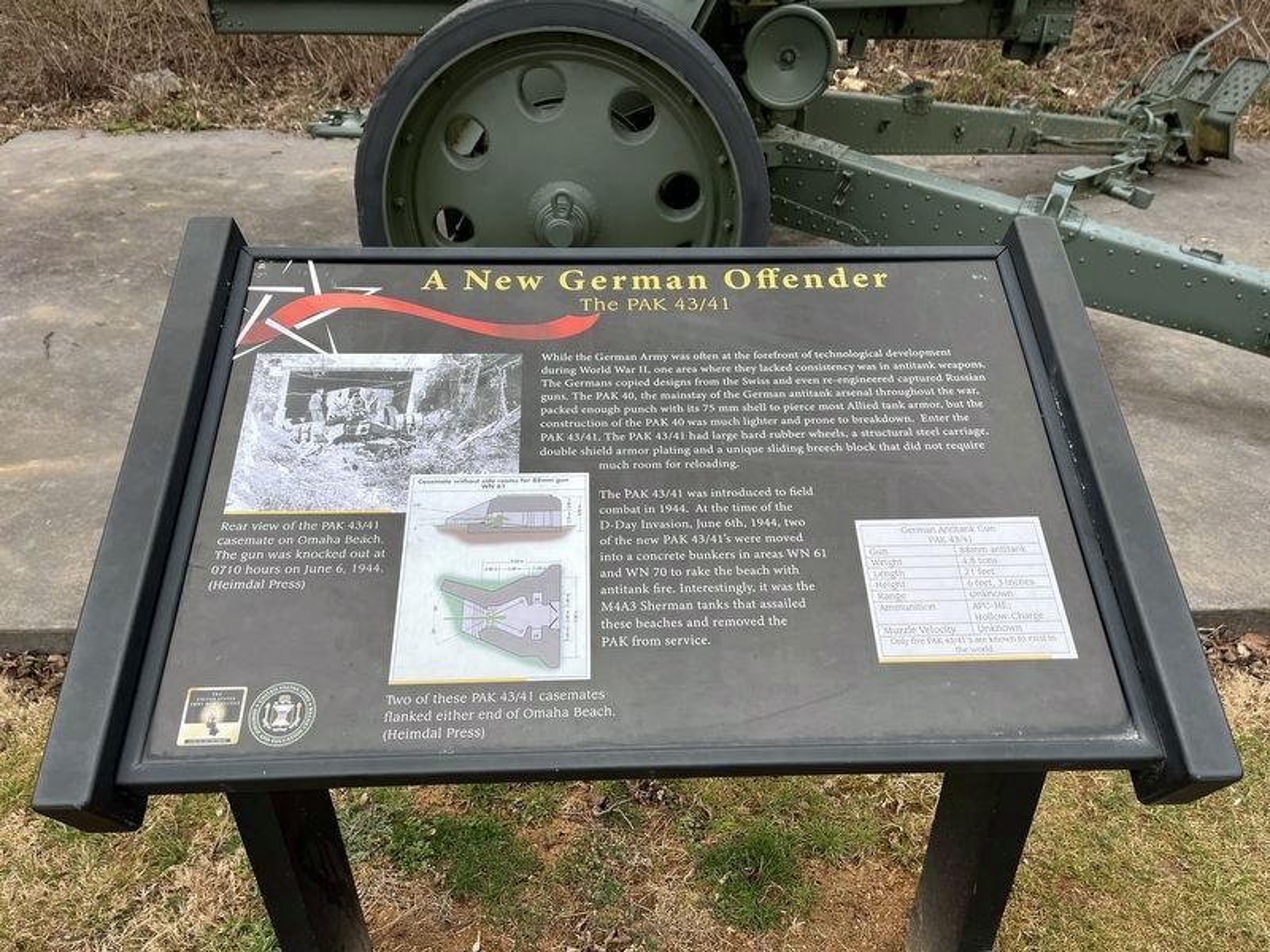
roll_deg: -0.9
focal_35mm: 26
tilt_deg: -32.8
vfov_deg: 53.1
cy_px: 476
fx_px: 954
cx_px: 635
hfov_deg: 67.3
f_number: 1.6
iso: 50
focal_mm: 5.1
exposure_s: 1/672
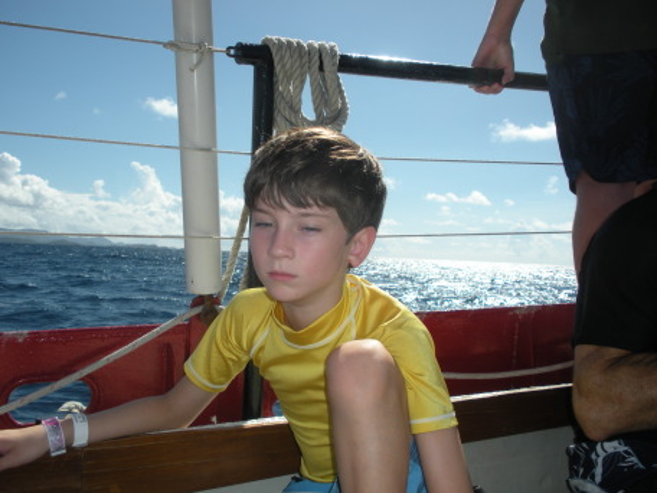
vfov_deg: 39.7
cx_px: 328
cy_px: 246
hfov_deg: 51.4
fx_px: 683
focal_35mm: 36
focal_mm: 6.3
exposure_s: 1/1200
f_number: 3.5
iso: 64
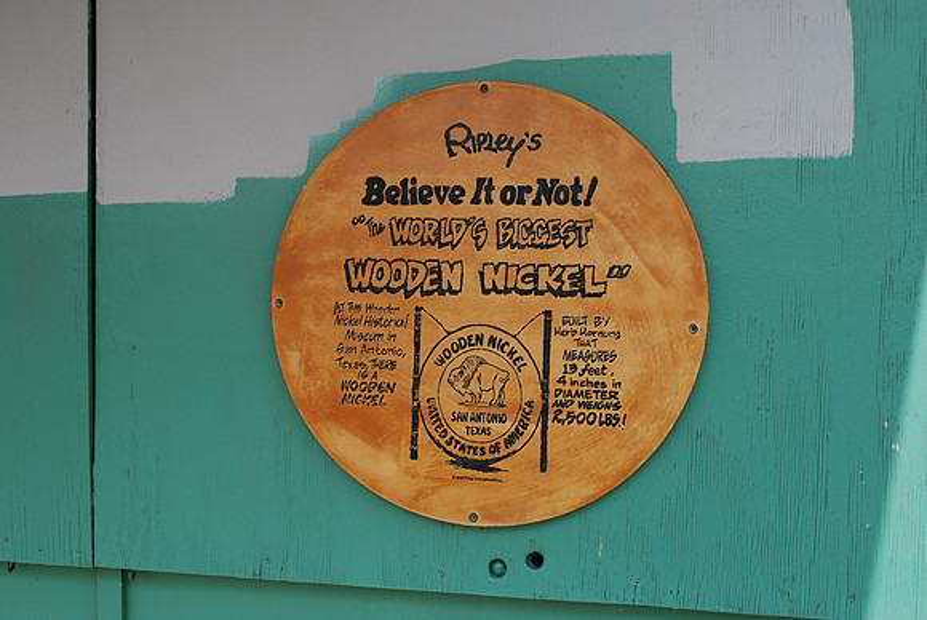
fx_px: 1083
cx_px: 464
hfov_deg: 46.4
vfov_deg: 32.0
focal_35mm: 42
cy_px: 310
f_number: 7.1
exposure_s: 1/200
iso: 100
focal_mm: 28
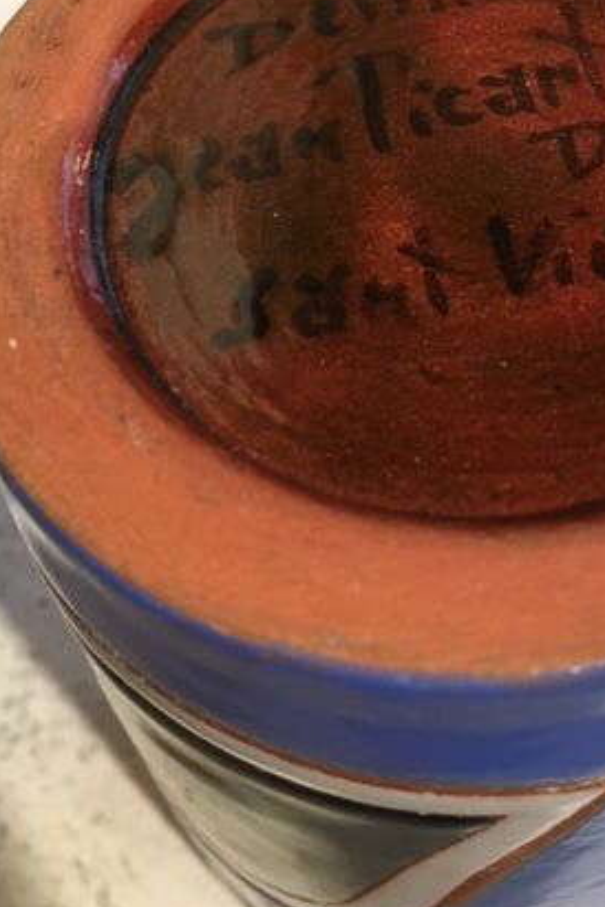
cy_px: 247
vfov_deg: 40.9
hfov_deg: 28.4
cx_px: 415
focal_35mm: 47
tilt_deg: -54.1
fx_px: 1185
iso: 125
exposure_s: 1/33
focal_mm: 4.15
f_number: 2.2
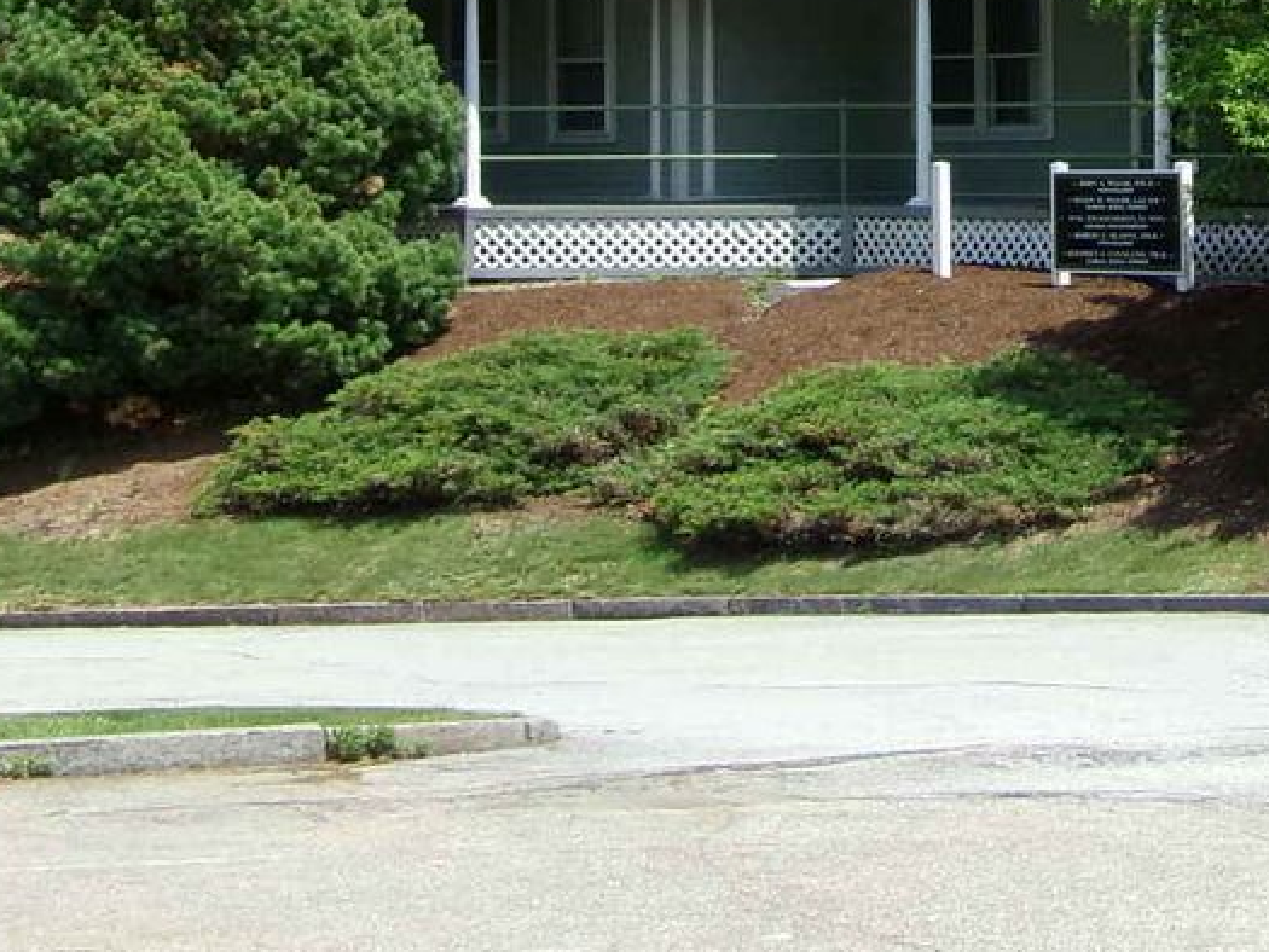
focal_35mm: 125
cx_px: 1090
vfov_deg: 11.5
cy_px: -365
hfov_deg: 15.6
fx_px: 4583
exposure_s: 1/180
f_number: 8.46
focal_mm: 7.2
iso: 100
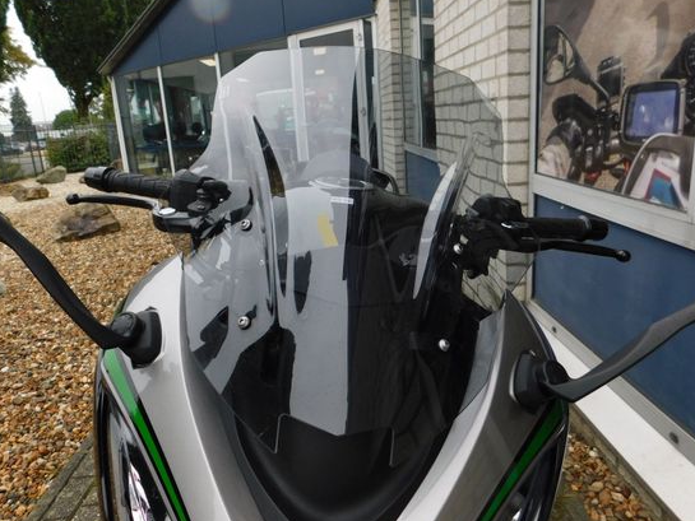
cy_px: 270
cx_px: 318
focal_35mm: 27
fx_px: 542
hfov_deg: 65.2
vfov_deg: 51.4
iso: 125
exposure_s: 1/400
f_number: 3
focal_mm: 4
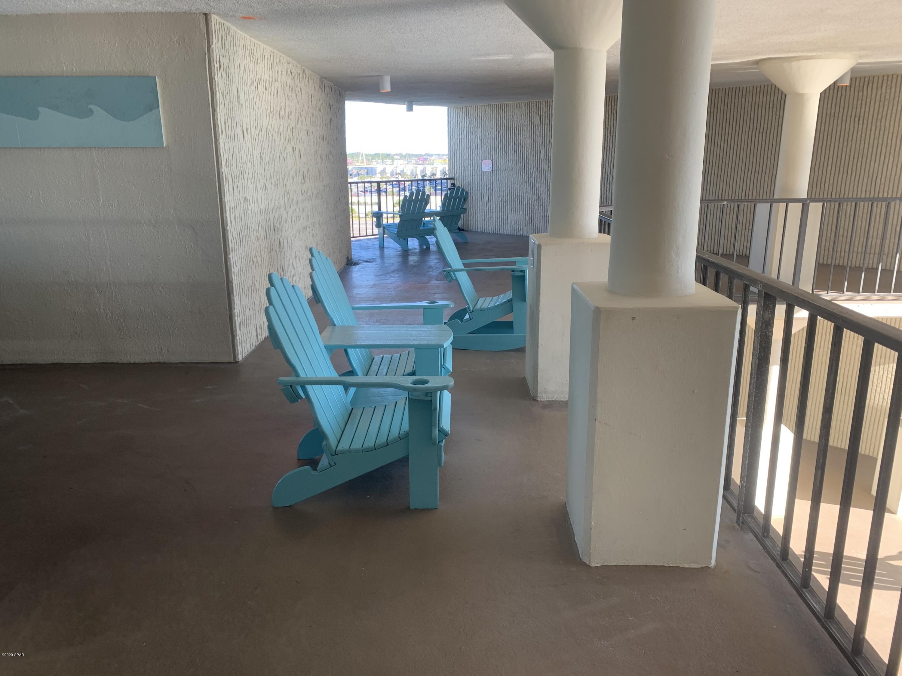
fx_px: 677
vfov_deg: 53.1
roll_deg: +0.4
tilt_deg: -15.8
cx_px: 451
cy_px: 338
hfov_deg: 67.3
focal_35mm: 26
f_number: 1.8
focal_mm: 4.25
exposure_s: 1/128
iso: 25
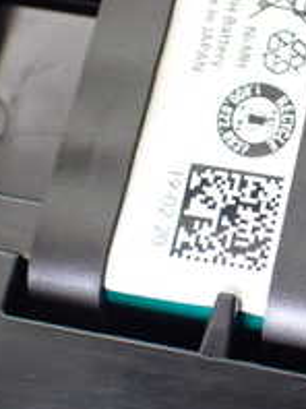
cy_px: 161
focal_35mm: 91
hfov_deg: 15.9
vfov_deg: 21.5
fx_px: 1075
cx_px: 308
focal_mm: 5.4
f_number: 2.3
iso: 500
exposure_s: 1/125
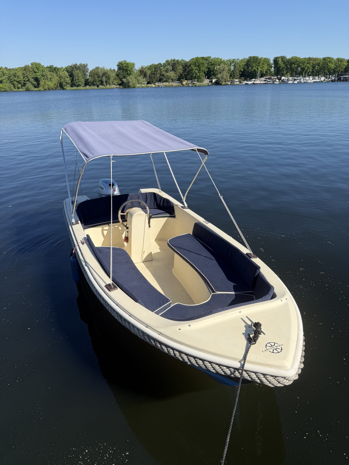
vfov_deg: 71.6
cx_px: 174
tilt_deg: -24.8
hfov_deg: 56.8
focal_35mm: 24
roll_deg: +3.0
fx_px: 323
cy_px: 232
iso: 80
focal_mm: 6.76
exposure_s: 1/4673
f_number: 1.78
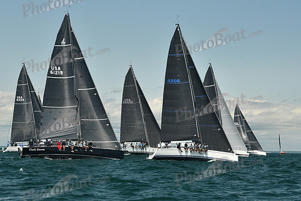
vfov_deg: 12.3
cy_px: 82
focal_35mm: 111
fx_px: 928
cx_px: 143
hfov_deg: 18.4
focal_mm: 92
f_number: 7.1
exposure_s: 1/640
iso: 320
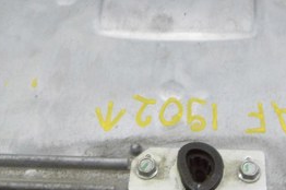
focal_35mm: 66
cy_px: 21
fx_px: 524
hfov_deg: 30.4
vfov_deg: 20.2
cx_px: 182
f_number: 20
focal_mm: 18
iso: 6400
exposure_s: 1/20
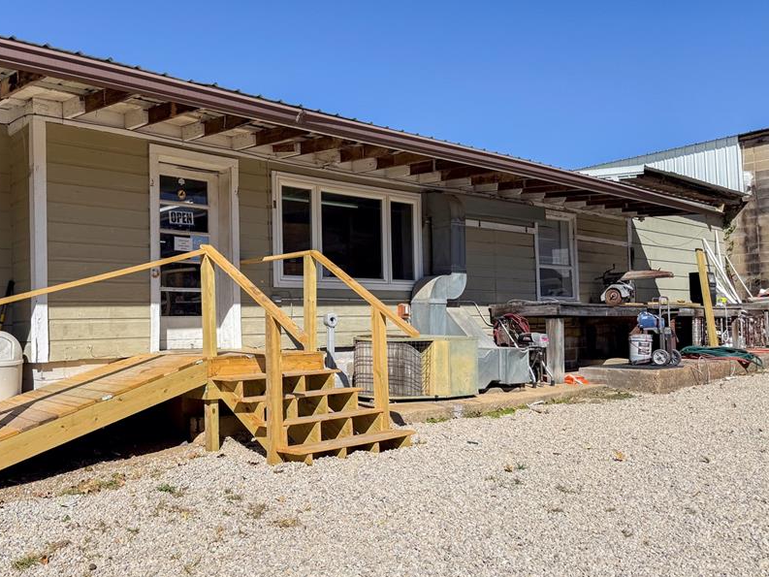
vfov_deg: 45.5
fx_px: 689
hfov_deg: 57.5
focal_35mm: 31
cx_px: 280
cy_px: 295
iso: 80
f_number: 1.8
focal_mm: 6.76
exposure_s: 1/7400
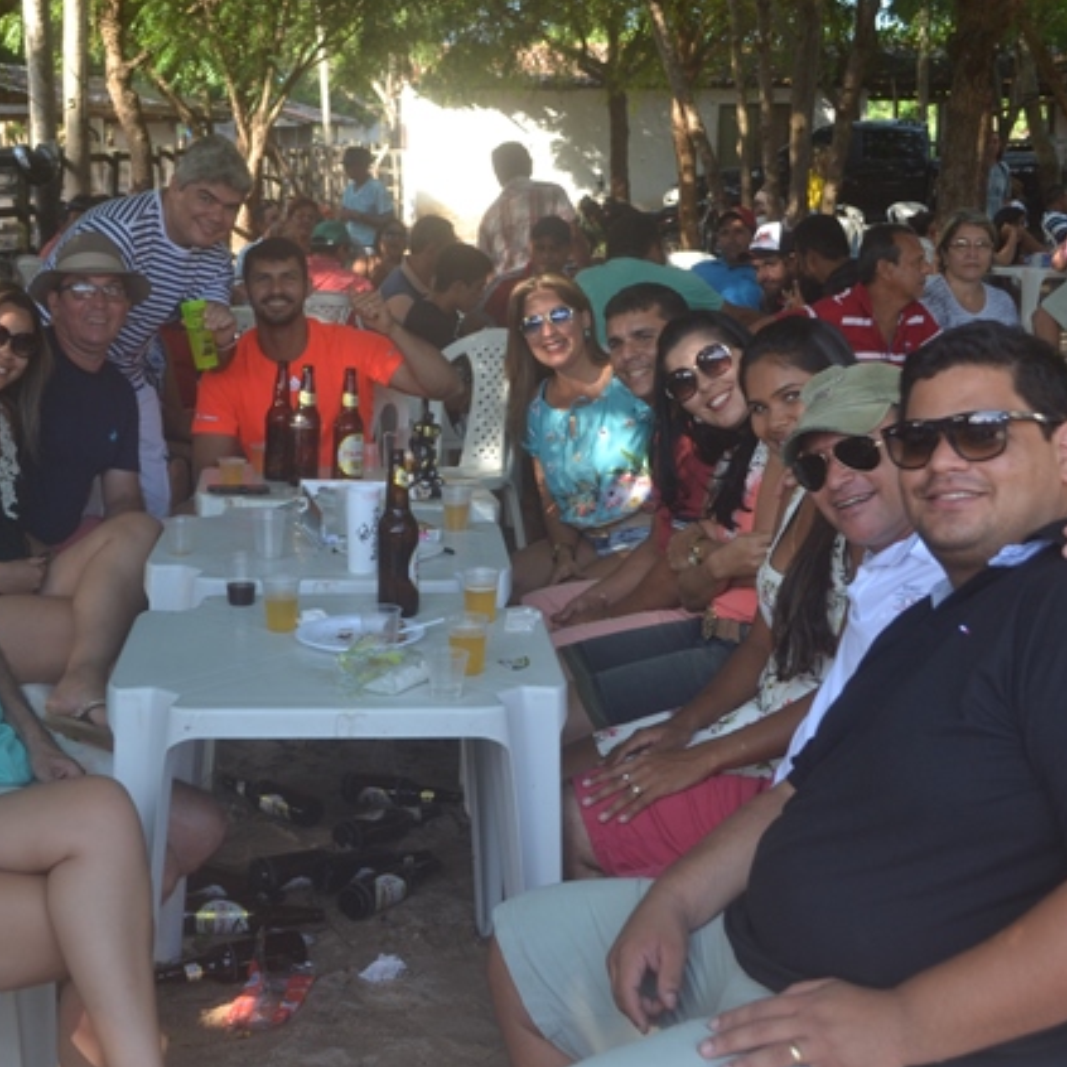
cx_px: 449
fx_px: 1883
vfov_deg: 31.6
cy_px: 536
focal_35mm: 54
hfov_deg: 31.6
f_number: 5.6
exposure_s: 1/125
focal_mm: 28
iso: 250
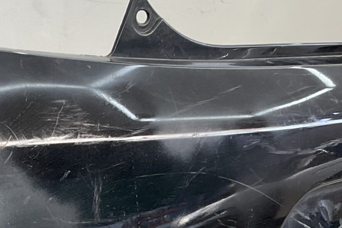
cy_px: 220
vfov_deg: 14.4
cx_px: 83
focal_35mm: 94
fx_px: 893
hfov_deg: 21.5
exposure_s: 1/120
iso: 25
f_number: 1.8
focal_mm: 3
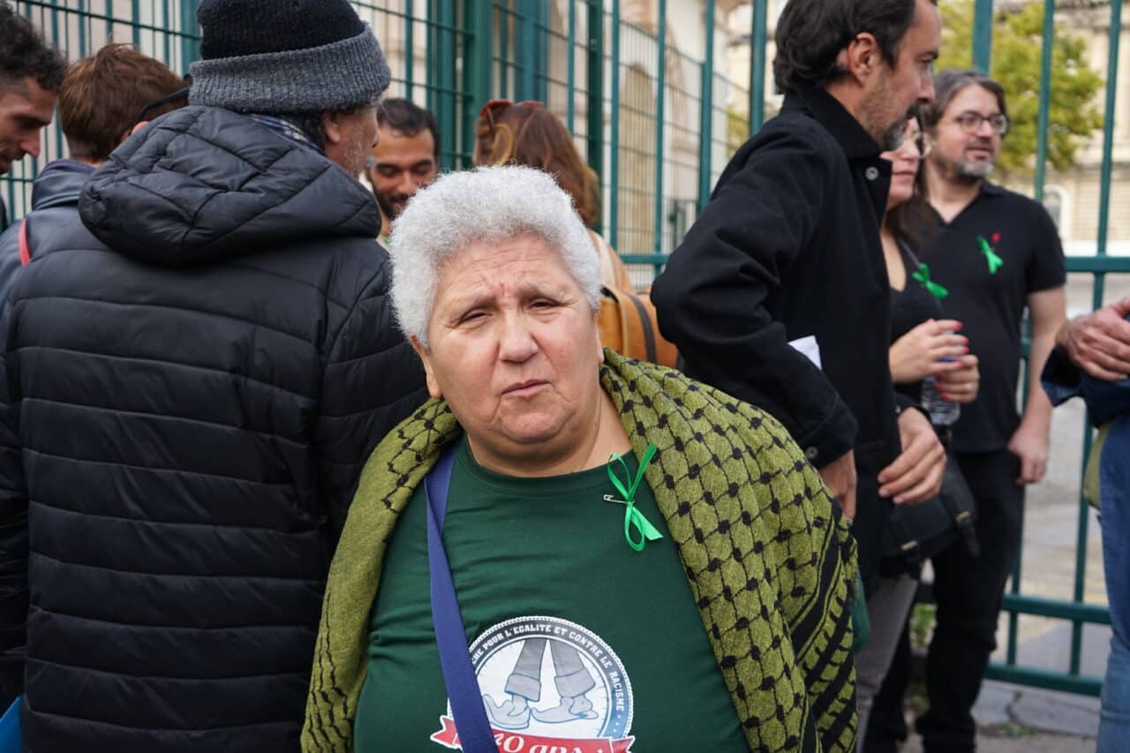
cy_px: 376
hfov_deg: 58.7
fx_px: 1004
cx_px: 565
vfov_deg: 41.1
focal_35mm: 32
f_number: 4.5
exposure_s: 1/500
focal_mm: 32
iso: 500
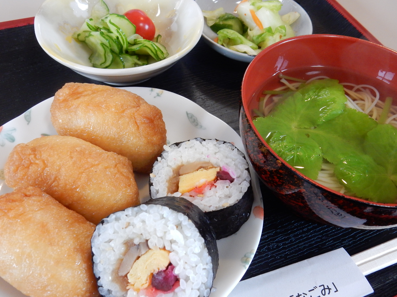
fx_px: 413
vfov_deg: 39.7
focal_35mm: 36
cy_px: 148
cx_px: 198
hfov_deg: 51.4
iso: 400
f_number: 4
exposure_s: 1/30
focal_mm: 6.4
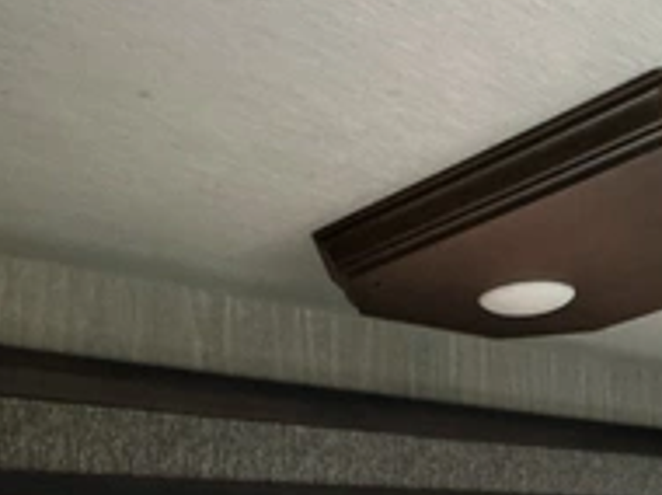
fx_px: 1127
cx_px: 631
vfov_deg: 24.4
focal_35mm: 59
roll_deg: +5.0
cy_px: 383
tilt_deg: +12.2
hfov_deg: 30.8
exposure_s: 1/30
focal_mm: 3
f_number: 1.8
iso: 500
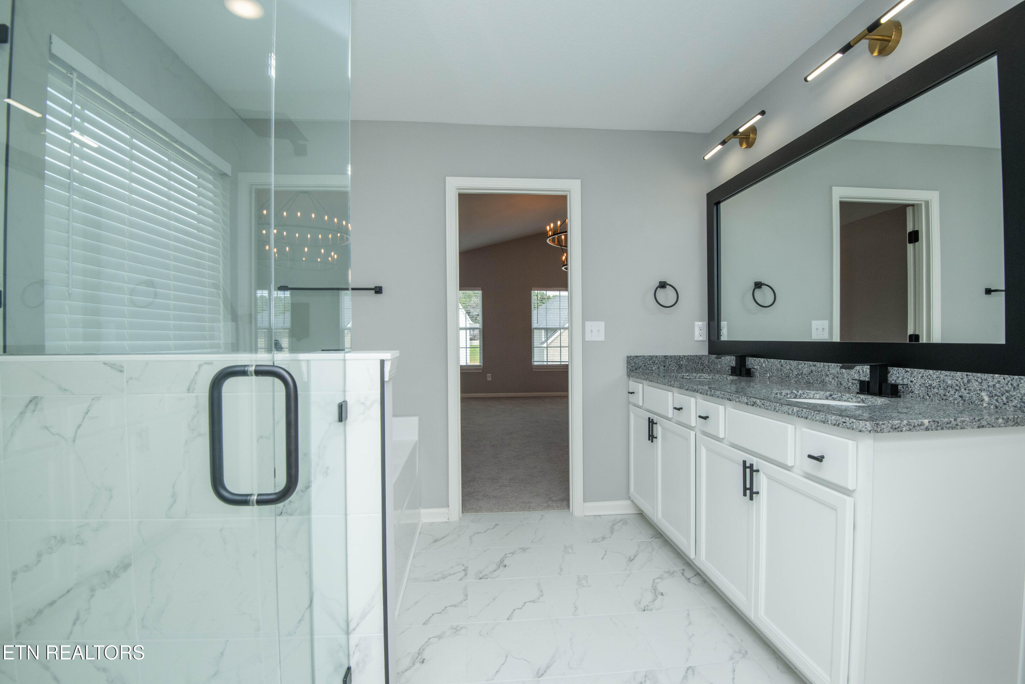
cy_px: 342
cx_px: 512
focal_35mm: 16
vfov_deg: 73.7
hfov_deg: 96.7
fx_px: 456
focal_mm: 16
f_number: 9
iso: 400
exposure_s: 1/250
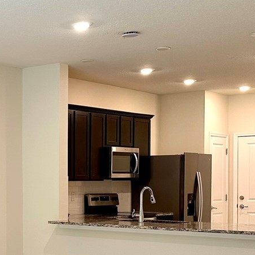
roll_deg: +0.4
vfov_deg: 22.5
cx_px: -84
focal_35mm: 76
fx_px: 633
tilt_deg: -2.1
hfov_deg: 20.6
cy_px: 199
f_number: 1.78
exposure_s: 1/120
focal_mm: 6.86
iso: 160
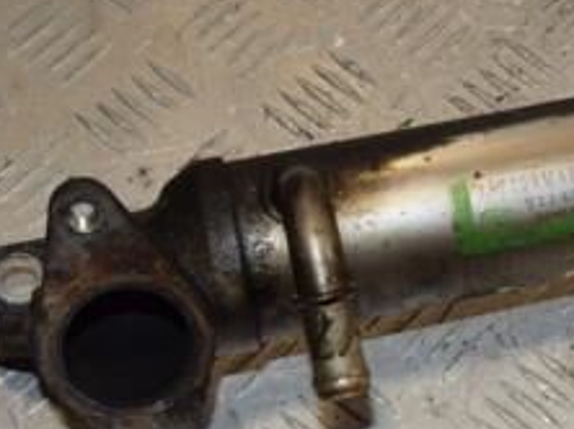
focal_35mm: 117
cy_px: 171
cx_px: 597
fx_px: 1938
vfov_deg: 12.6
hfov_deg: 16.4
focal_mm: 30
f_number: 10
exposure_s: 1/200
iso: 800
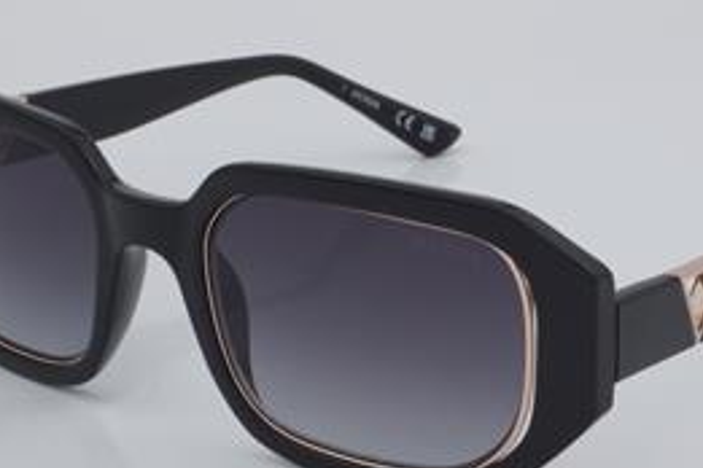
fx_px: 2246
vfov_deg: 11.9
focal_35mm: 115
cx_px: 382
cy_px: 266
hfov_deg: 17.8
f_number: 32
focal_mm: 50
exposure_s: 1/4
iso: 100
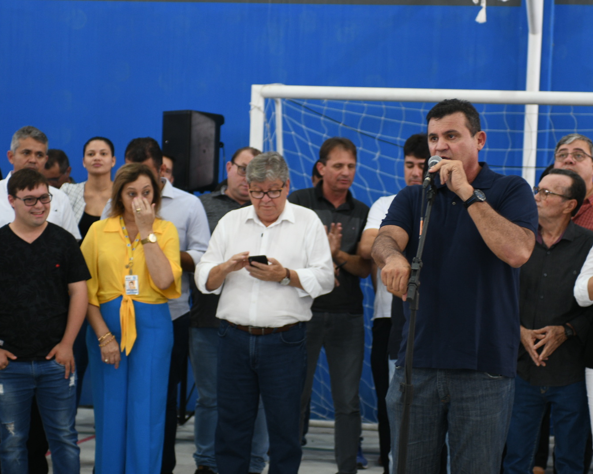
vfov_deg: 16.2
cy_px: 237
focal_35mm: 95
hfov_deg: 20.2
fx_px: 1667
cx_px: 330
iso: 500
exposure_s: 1/125
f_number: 2.8
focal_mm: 56
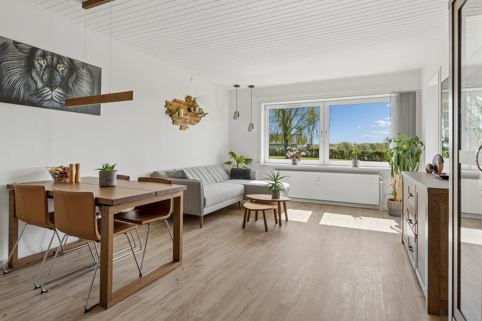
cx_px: 222
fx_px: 275
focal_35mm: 21
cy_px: 154
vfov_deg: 60.5
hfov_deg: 82.3
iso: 200
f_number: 8
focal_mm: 18.5
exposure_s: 1/80
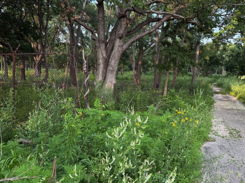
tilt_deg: -5.1
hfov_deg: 59.3
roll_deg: -3.8
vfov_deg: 46.8
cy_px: 91
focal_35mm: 30
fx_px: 212
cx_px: 151
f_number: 1.78
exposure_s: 1/448
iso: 100
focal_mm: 6.76
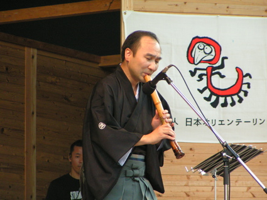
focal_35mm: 271
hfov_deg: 7.3
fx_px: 2091
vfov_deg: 5.5
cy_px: 100
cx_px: 134
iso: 200
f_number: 3.5
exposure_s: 1/200
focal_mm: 41.4
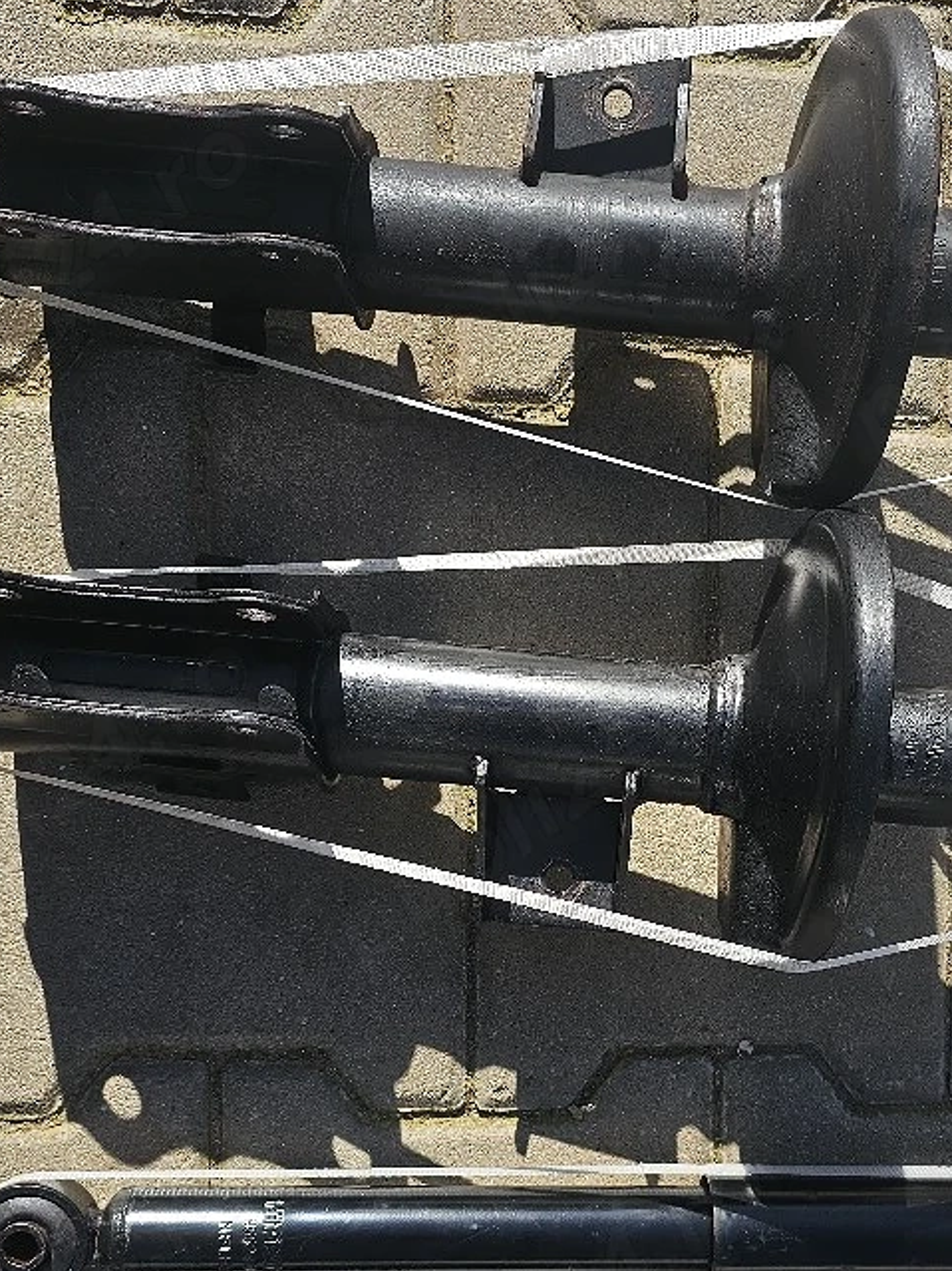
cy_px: 882
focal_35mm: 48
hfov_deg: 29.9
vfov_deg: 39.0
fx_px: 1761
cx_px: 682
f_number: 1.7
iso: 10
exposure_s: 1/476
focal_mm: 6.3
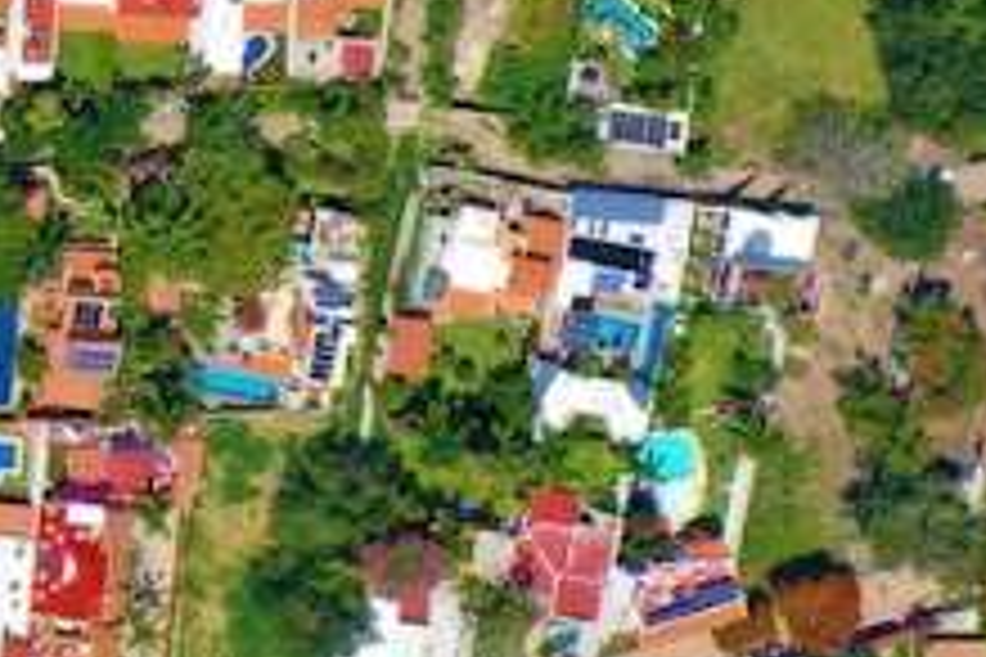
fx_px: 3588
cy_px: -657
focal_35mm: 131
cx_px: -1198
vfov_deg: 9.7
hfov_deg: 12.9
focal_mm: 10.26
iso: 100
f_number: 5
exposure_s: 1/640
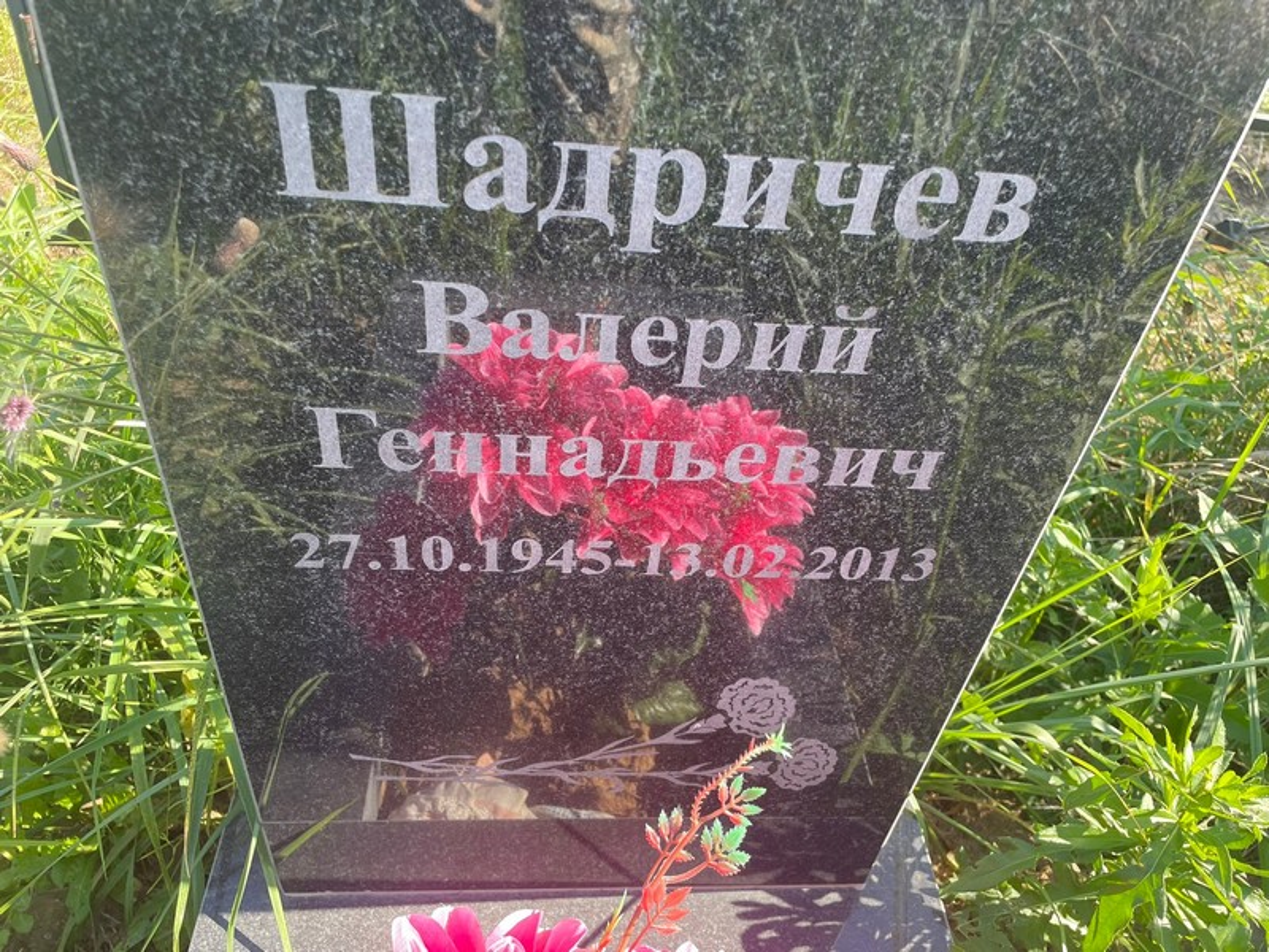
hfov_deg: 67.3
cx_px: 634
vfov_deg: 53.1
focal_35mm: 26
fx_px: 953
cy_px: 476
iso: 32
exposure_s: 1/287
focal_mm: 4.2
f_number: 1.6
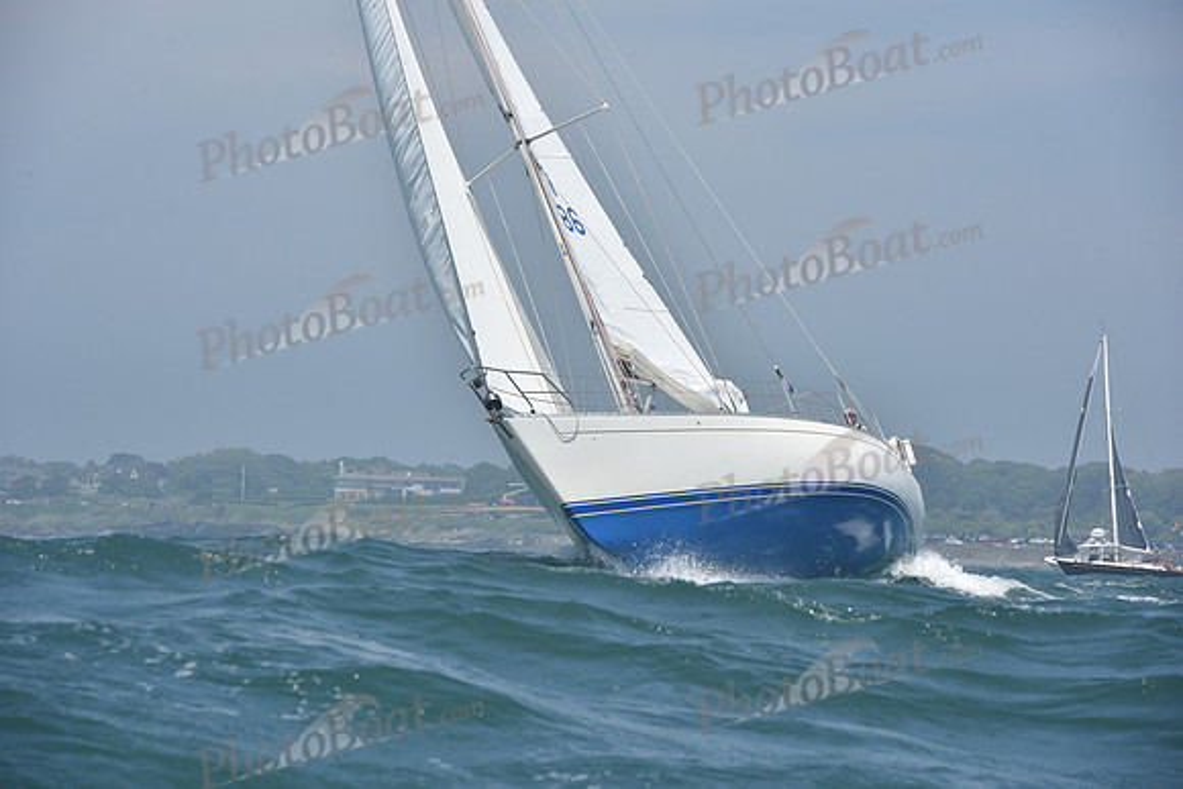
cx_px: 592
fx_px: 6573
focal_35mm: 200
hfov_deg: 10.3
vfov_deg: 6.9
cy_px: 394
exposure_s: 1/1000
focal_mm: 200
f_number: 10
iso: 320
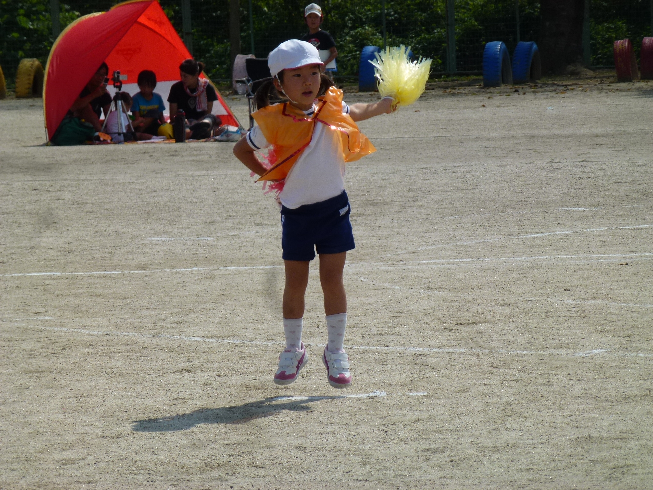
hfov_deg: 8.0
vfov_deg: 6.0
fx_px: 4697
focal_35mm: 249
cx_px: 326
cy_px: 245
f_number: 5.6
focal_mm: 44.5
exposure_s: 1/1000
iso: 100
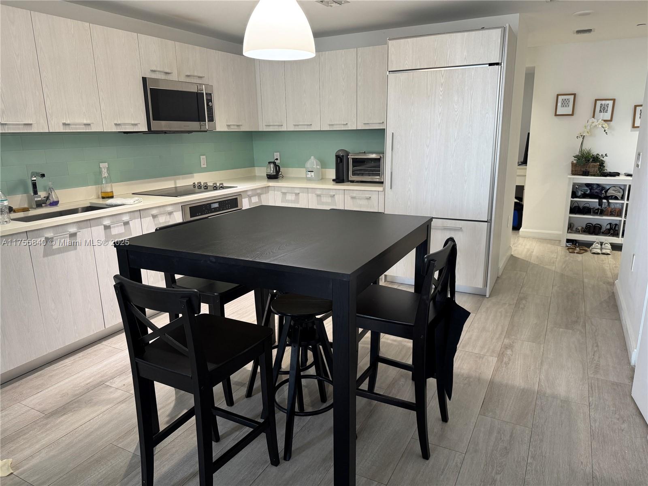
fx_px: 449
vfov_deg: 56.8
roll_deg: +1.0
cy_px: 243
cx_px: 324
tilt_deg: -14.2
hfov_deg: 71.6
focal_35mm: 24
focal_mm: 6.76
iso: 200
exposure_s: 1/60
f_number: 1.78
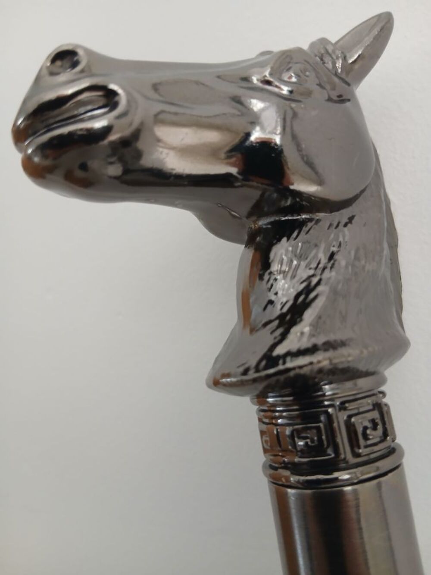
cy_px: 288
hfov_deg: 53.1
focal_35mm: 26
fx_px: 432
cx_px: 216
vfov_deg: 67.3
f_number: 1.8
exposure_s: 1/33.3
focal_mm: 3.98
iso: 250
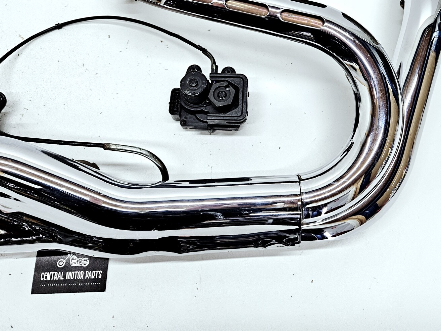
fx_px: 446
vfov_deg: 39.6
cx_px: 272
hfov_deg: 52.1
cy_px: 83
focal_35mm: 35
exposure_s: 1/100
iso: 64
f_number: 1.8
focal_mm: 5.4
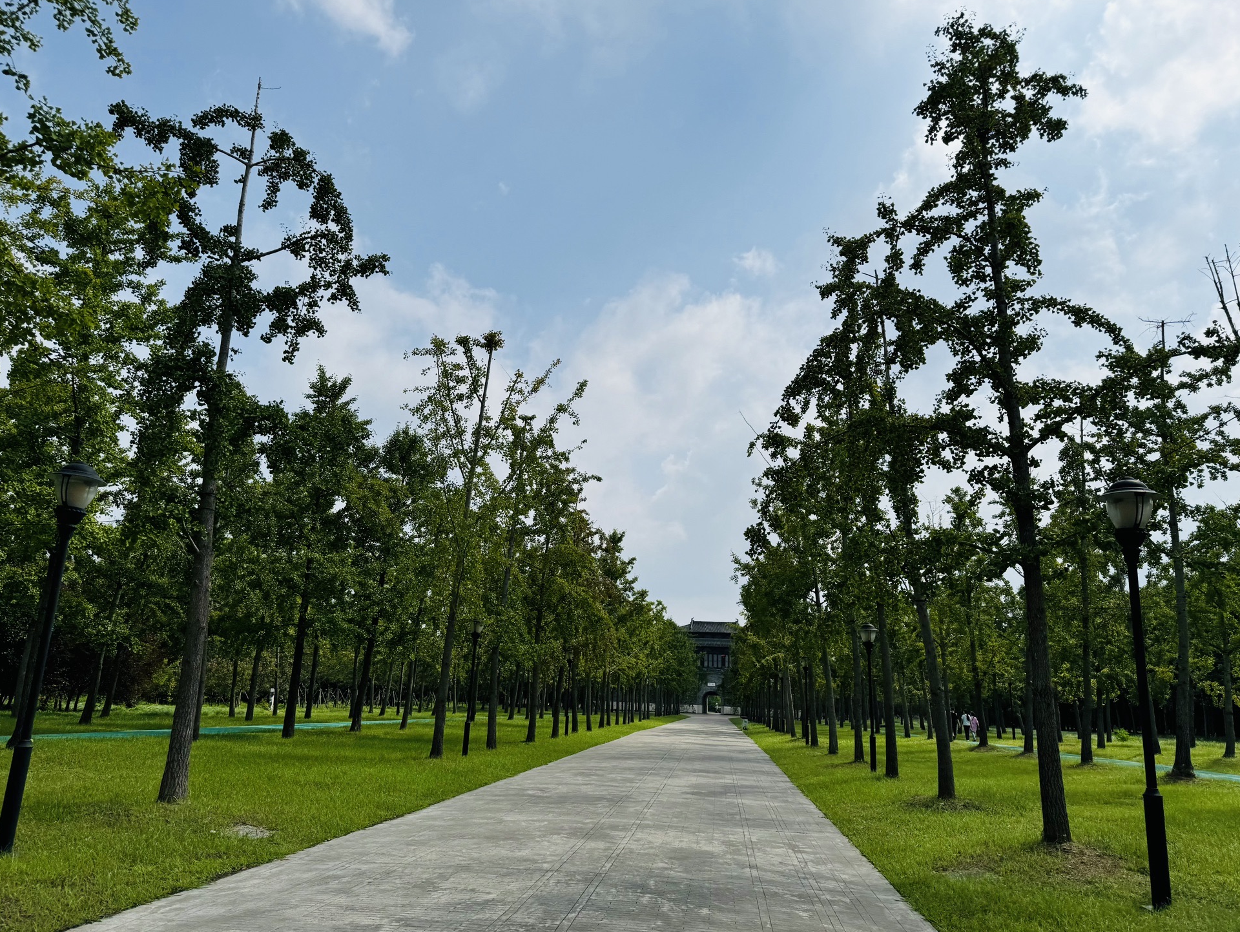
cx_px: 628
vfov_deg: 54.9
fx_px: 896
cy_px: 476
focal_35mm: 25
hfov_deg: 69.4
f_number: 1.78
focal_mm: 6.76
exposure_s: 1/10417
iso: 80
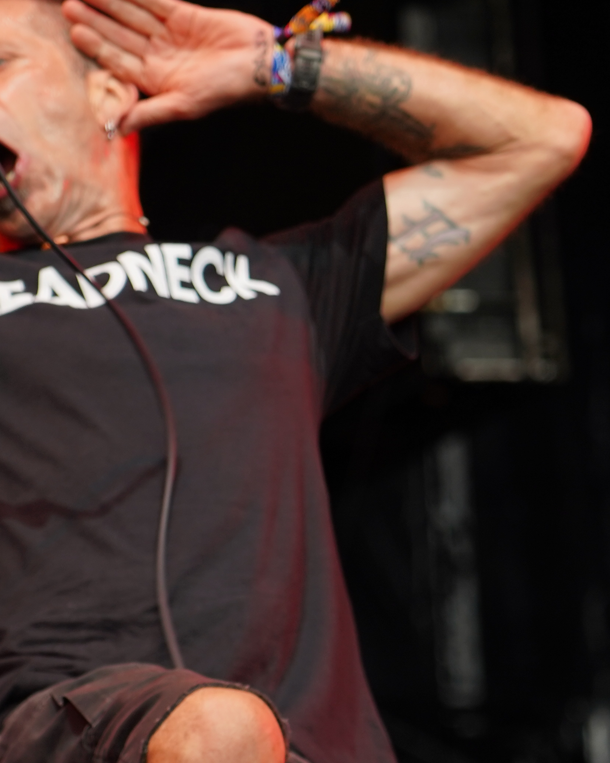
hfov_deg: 5.4
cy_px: 501
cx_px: 160
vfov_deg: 6.8
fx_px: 6453
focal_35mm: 286
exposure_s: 1/125
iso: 200
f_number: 4
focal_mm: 105
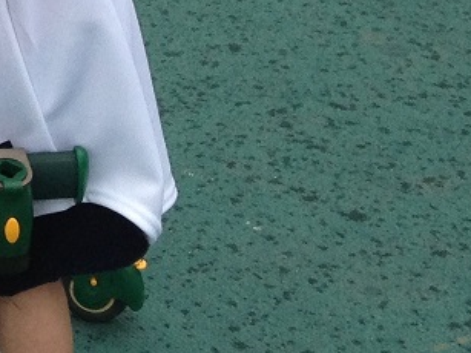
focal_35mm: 186
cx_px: -296
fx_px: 2530
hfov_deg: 10.2
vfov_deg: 7.6
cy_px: -399
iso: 50
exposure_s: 1/157
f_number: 2.4
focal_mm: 4.28
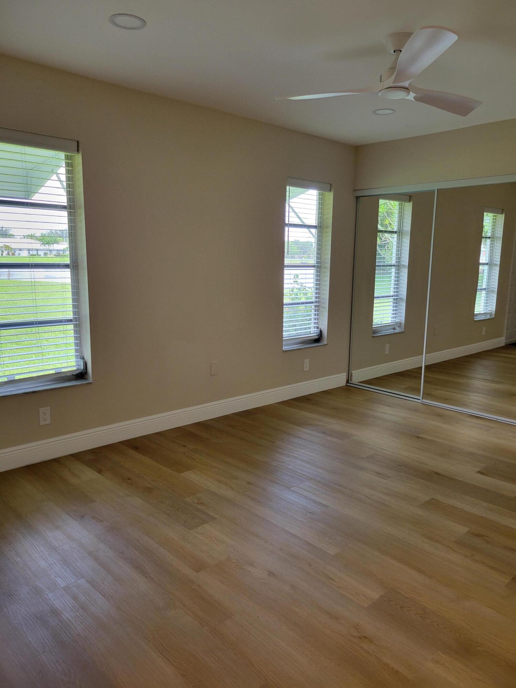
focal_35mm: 26
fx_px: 517
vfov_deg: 67.3
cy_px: 344
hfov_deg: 53.1
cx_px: 258
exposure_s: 1/120
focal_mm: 5.4
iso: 160
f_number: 1.8
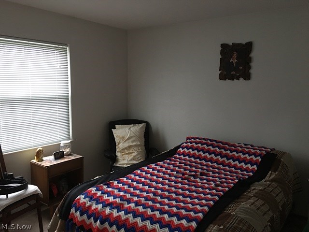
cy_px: 116
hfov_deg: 61.7
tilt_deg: -6.6
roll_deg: -1.2
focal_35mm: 29
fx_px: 259
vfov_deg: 48.2
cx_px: 154
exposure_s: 1/15
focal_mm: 4.15
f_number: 2.2
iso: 125
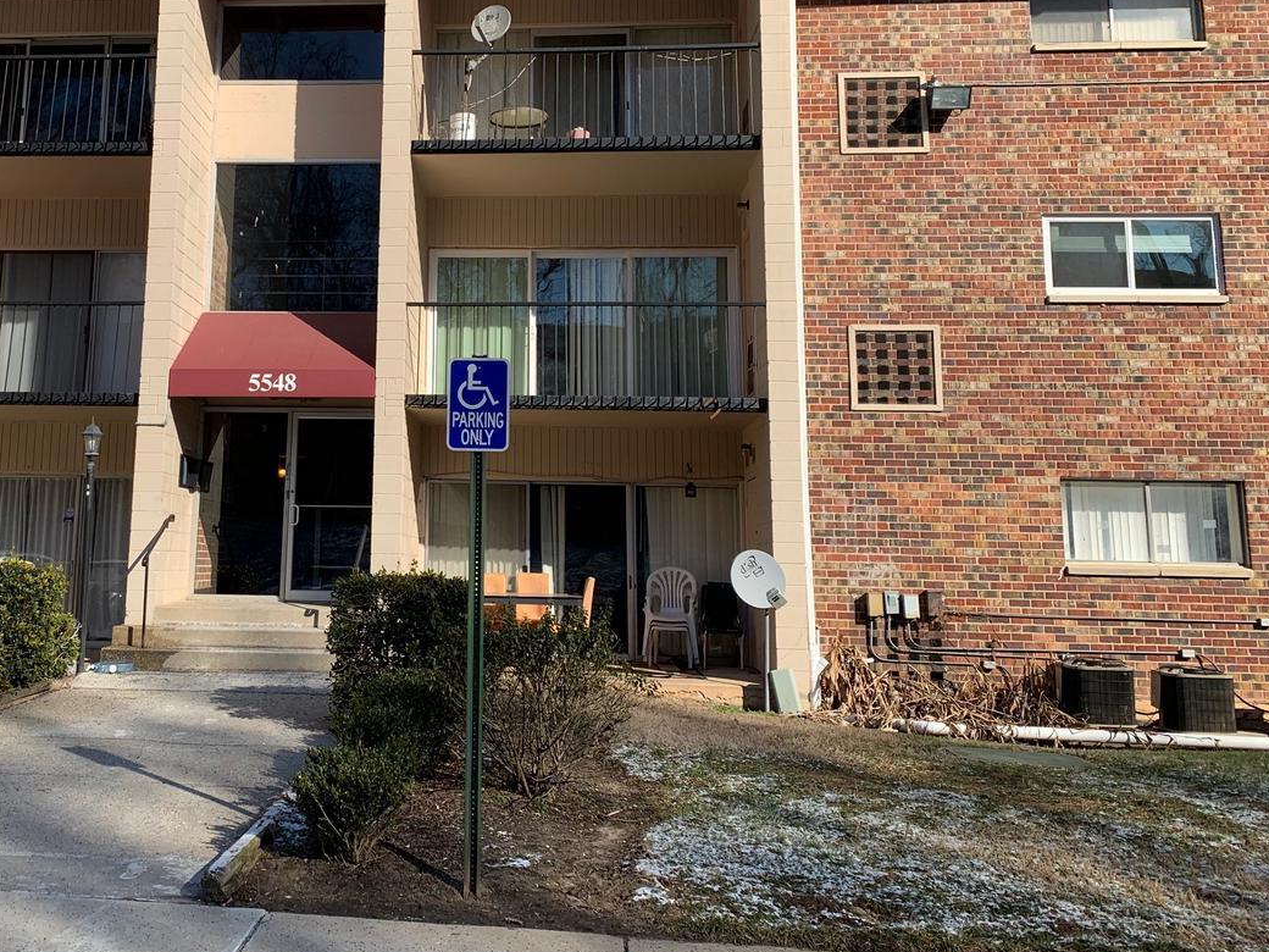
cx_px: 425
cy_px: 341
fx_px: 1320
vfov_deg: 39.3
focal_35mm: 36
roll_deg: -1.7
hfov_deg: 50.4
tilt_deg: +9.7
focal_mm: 4.25
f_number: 1.8
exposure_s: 1/1748
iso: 25
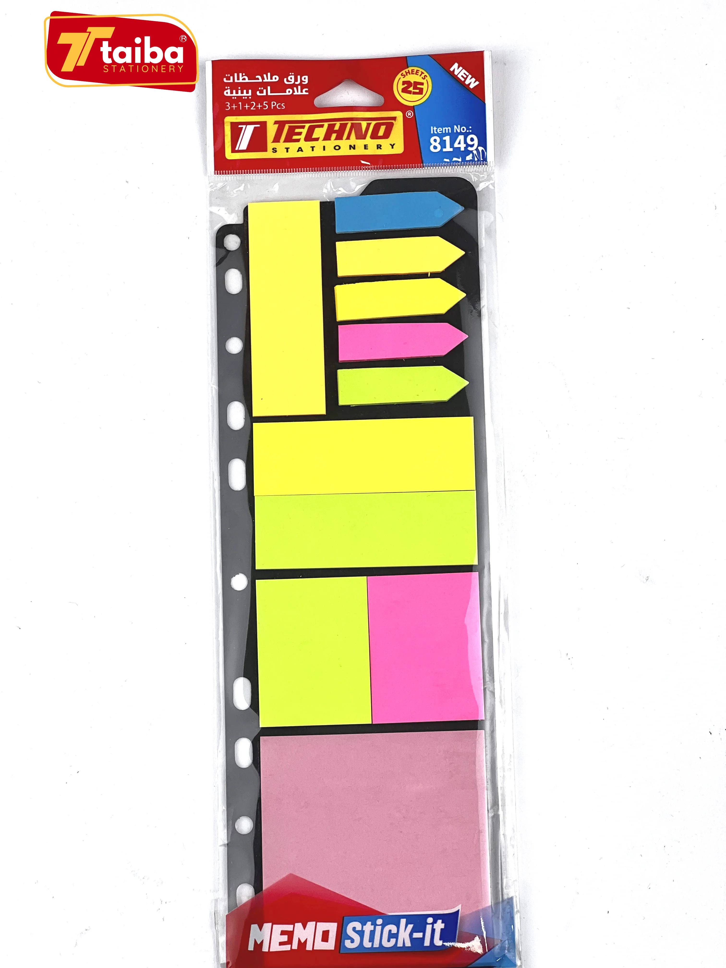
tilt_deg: -82.4
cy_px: 484
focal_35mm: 77
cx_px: 363
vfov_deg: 25.3
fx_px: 2153
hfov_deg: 19.1
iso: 32
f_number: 2.8
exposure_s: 1/184
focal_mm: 9
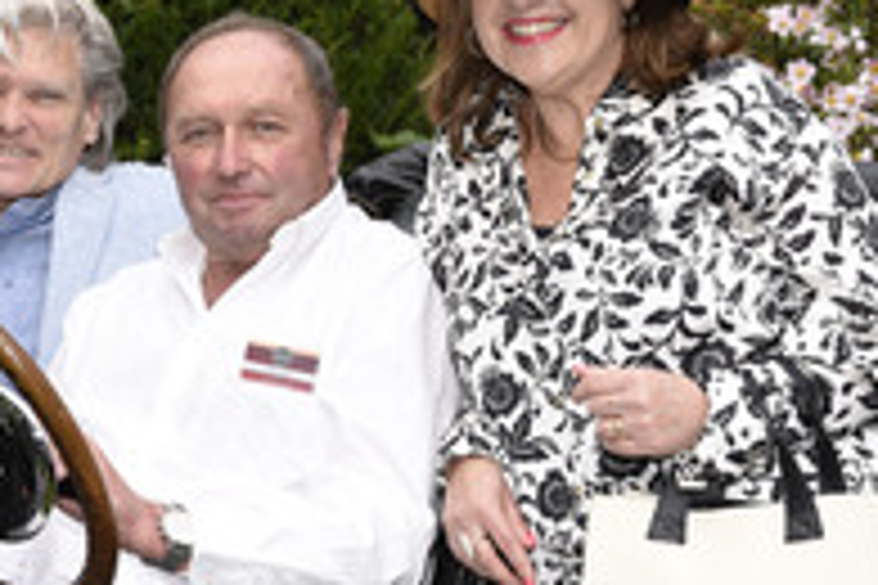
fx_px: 2707
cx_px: 218
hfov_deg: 18.3
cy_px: 333
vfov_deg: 12.3
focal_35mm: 111
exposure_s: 1/125
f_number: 8
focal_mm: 48
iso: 250
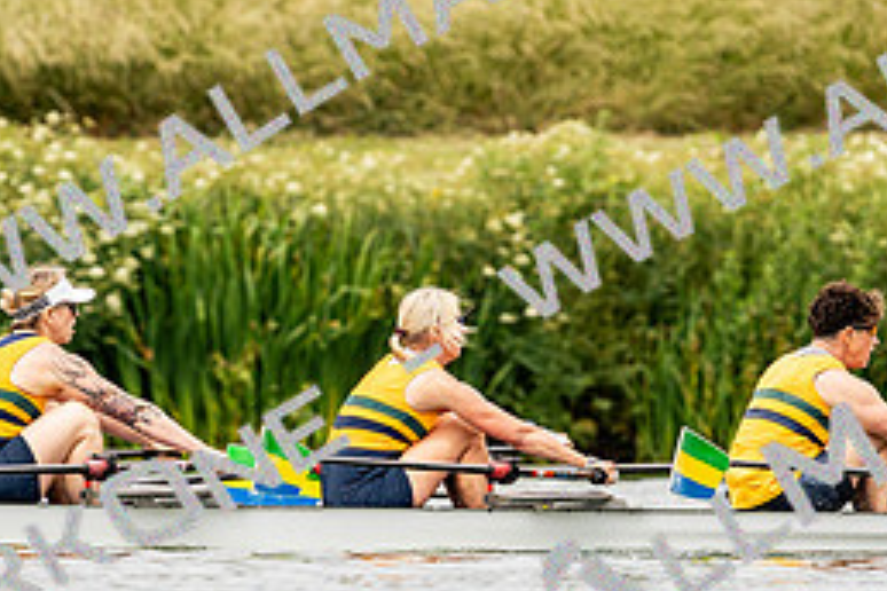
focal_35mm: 981
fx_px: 24169
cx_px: 248
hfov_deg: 2.1
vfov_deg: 1.4
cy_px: 376
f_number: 6.3
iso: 320
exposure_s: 1/2000
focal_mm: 437
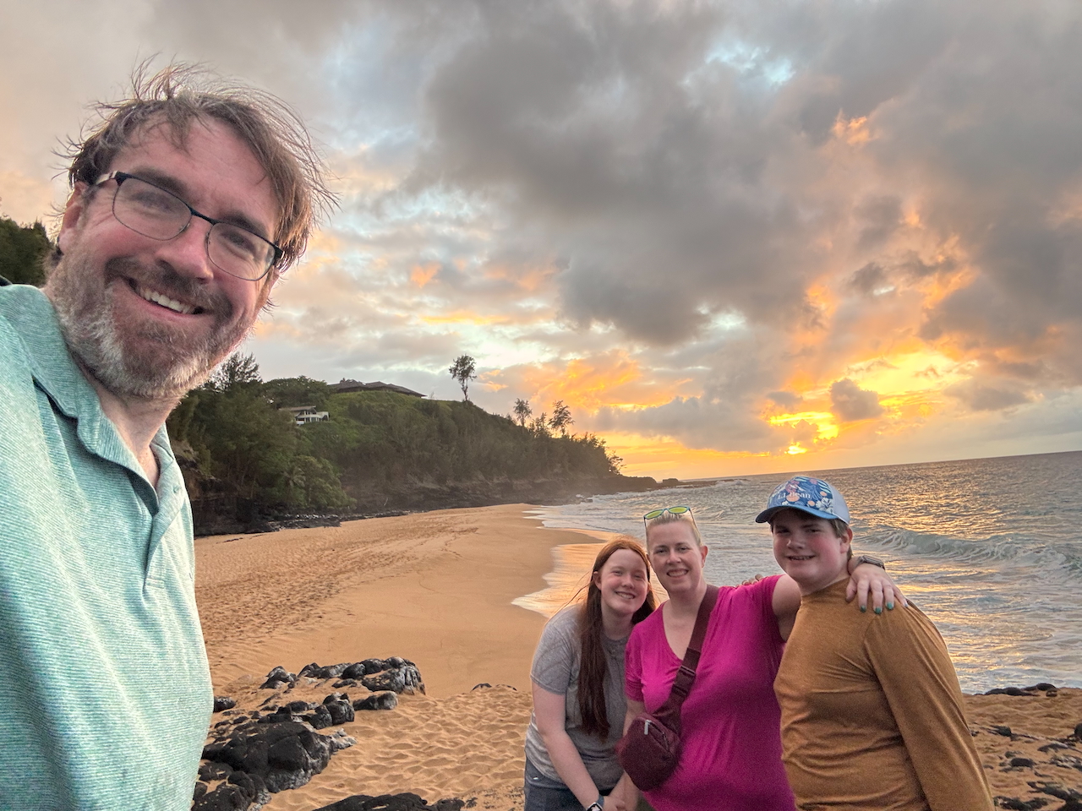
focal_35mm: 23
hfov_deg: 73.9
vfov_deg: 58.9
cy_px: 406
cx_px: 541
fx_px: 719
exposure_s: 1/91
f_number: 1.9
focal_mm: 2.69
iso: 80
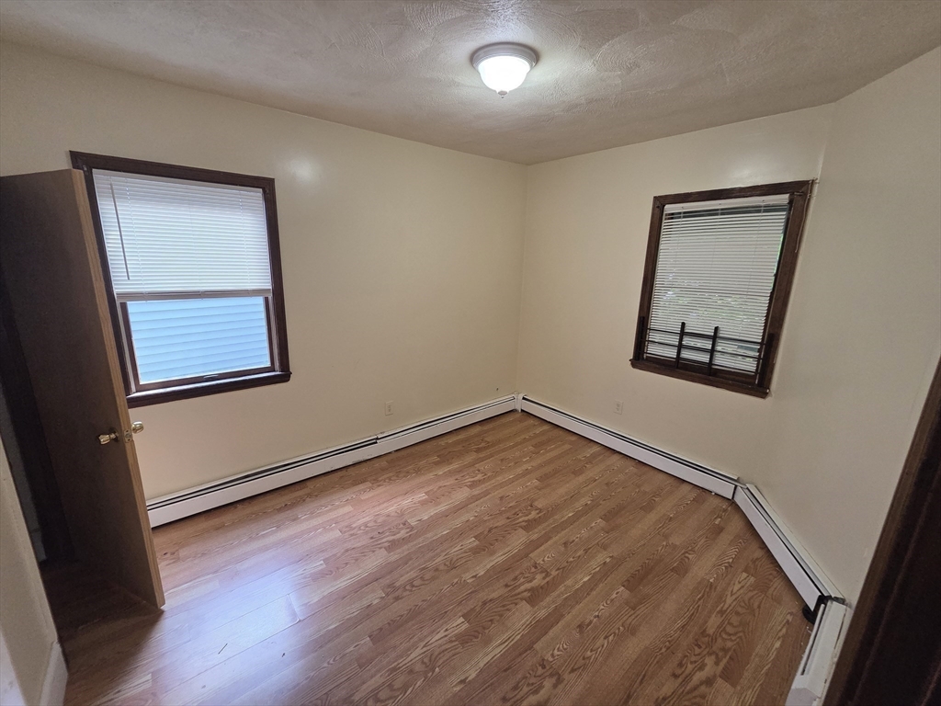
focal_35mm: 13
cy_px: 353
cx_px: 470
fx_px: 353
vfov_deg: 89.9
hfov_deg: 106.2
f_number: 2.2
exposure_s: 1/120
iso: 250
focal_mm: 2.2
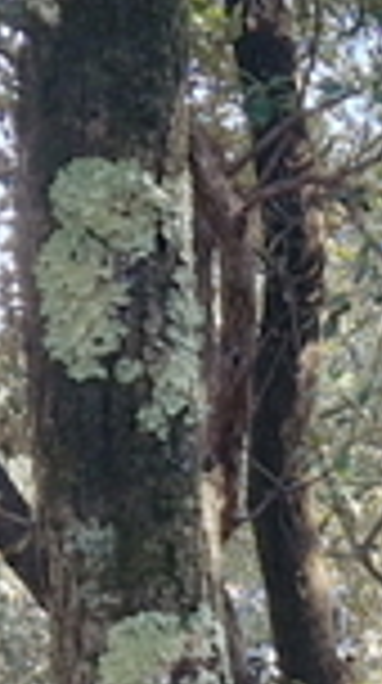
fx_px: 3581
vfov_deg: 10.3
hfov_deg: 5.9
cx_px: 840
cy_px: 1246
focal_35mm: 198
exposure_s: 1/180
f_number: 1.8
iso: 50
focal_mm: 5.4
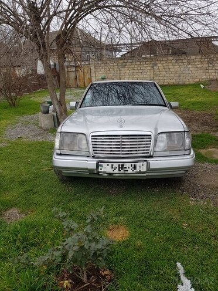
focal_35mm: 26
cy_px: 146
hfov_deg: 53.1
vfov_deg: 67.3
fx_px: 218
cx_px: 109
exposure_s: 1/314
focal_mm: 4.2
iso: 40
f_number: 1.7
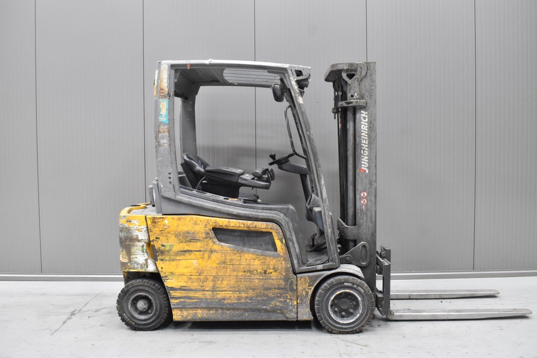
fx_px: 470
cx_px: 268
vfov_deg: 41.7
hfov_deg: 59.5
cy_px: 179
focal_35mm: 32
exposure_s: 1/20
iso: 1600
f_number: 5.6
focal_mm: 21
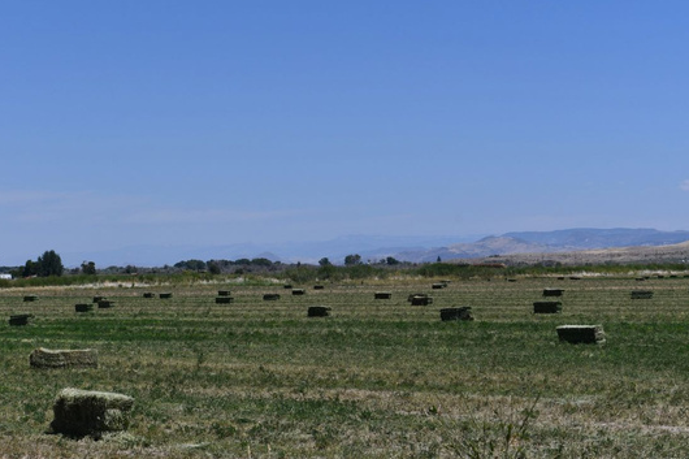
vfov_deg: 15.7
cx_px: 286
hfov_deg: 23.4
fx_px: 1664
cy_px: 226
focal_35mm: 87
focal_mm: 48
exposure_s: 1/400
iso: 100
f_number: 10
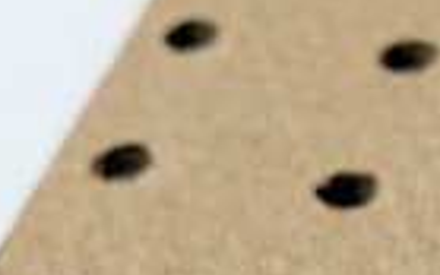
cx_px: -282
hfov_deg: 8.4
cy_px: 503
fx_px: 2919
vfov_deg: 5.3
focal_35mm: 243
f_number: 5.6
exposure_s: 1/20
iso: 400
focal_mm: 35
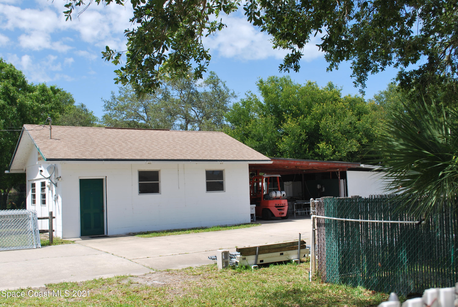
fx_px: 497
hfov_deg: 49.5
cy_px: 154
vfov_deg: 34.3
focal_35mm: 39
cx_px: 229
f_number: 8
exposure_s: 1/250
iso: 100
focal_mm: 26
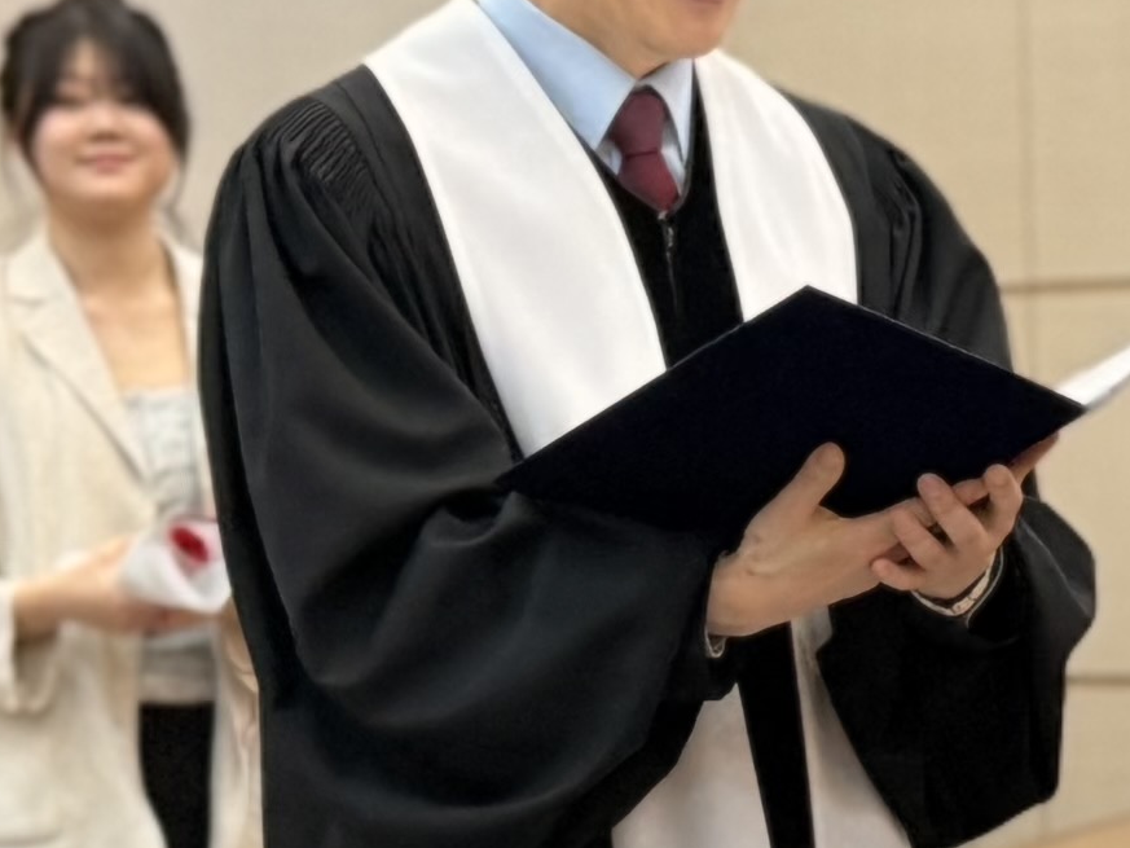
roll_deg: +1.9
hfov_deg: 12.2
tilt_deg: +1.1
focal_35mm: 157
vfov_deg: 9.5
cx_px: 1433
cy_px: 532
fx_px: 5126
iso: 125
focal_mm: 6.76
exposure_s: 1/120
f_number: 1.78
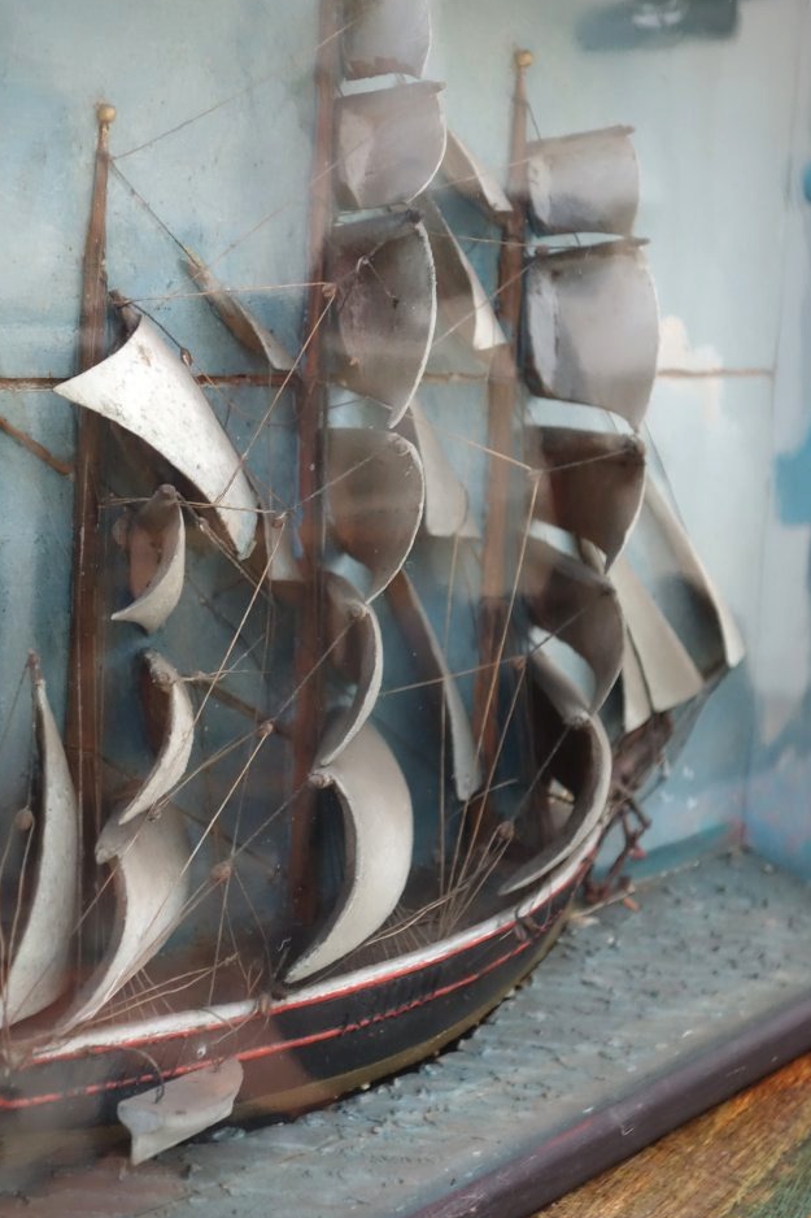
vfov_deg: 31.4
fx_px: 2163
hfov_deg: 21.2
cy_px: 596
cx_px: 323
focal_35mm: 64
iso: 800
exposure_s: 1/20
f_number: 3.2
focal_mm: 18.66
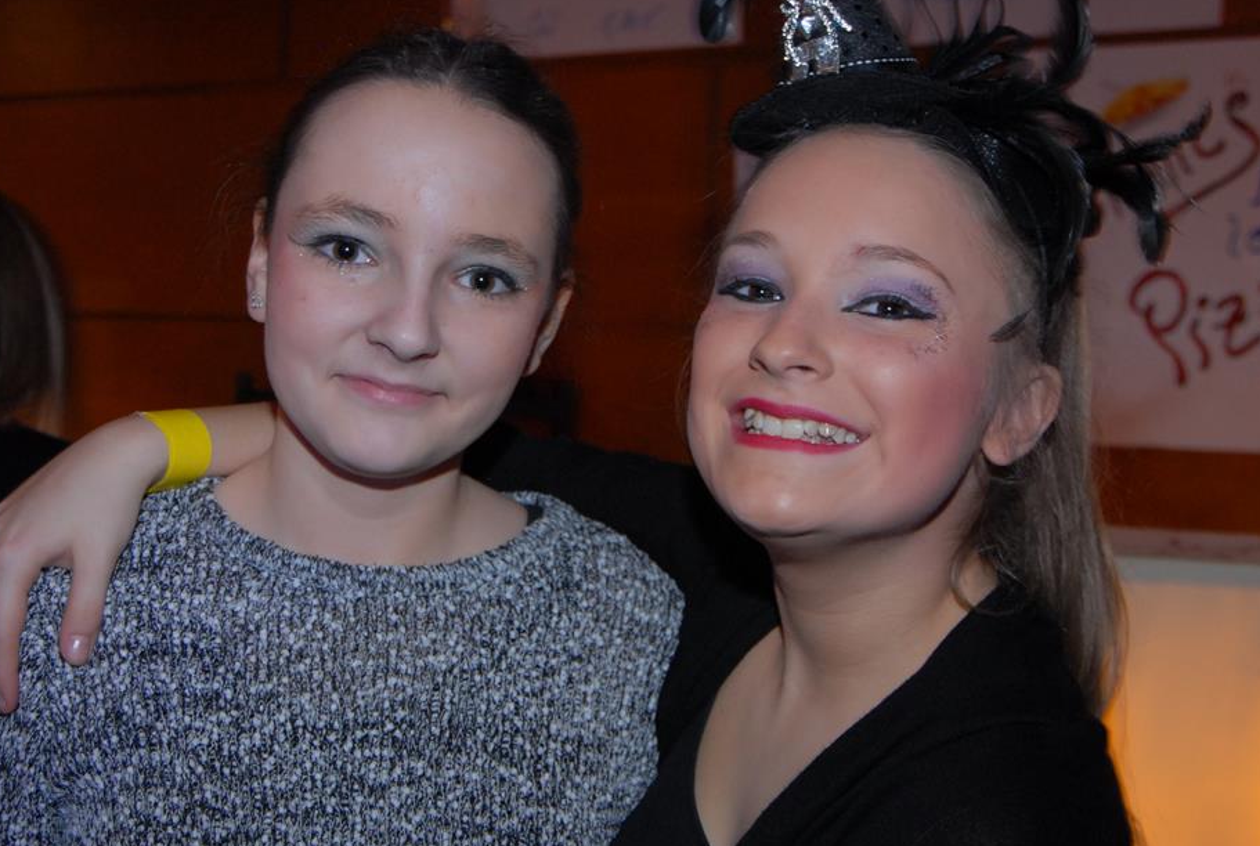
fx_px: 1916
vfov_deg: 24.9
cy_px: 477
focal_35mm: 55
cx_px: 555
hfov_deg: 36.3
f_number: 5.6
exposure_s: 1/10
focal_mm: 29
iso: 400
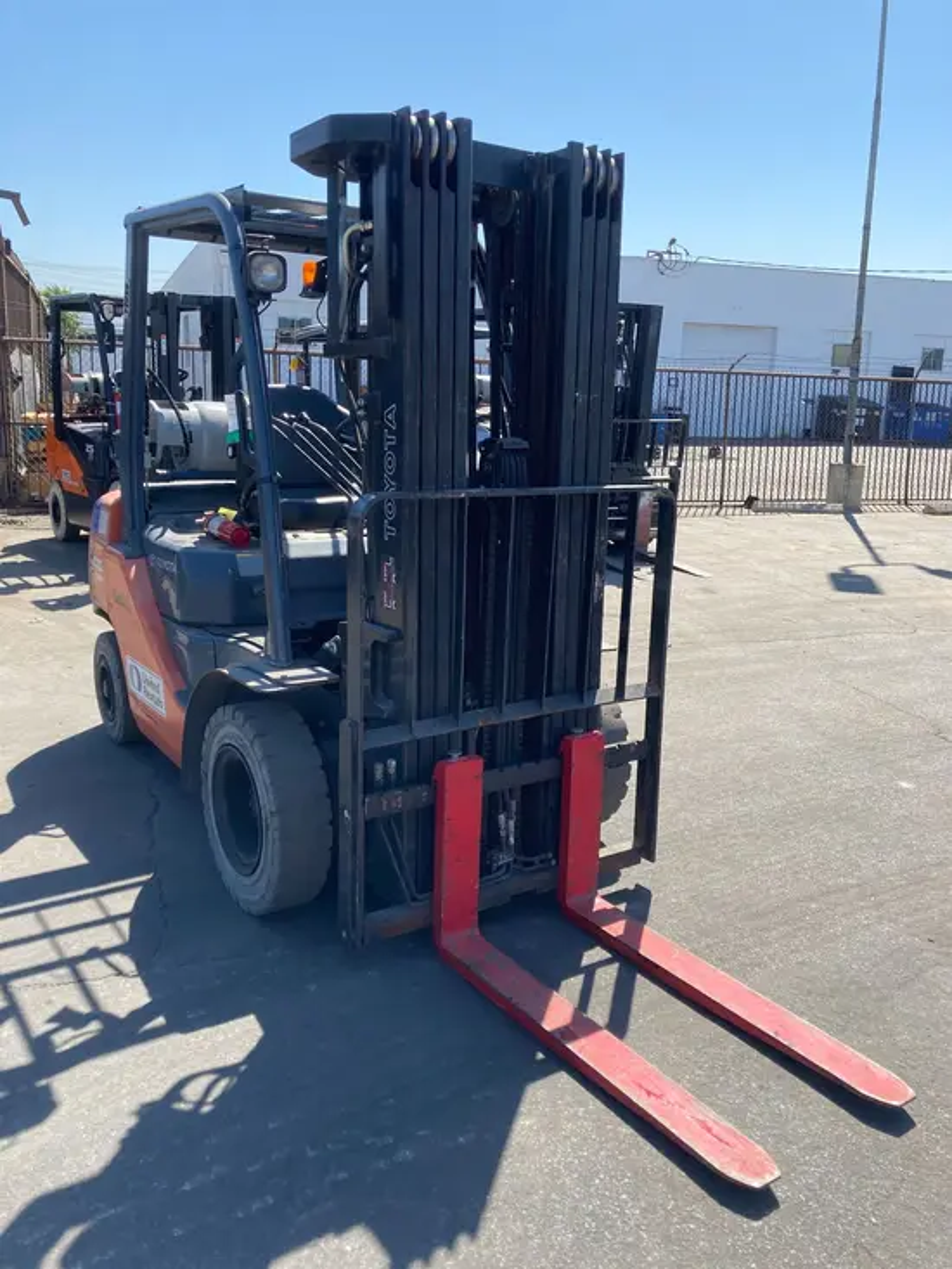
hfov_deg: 49.8
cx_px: 476
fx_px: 1026
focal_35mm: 28
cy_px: 634
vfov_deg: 63.4
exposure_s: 1/934
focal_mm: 3.99
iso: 20
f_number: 1.8
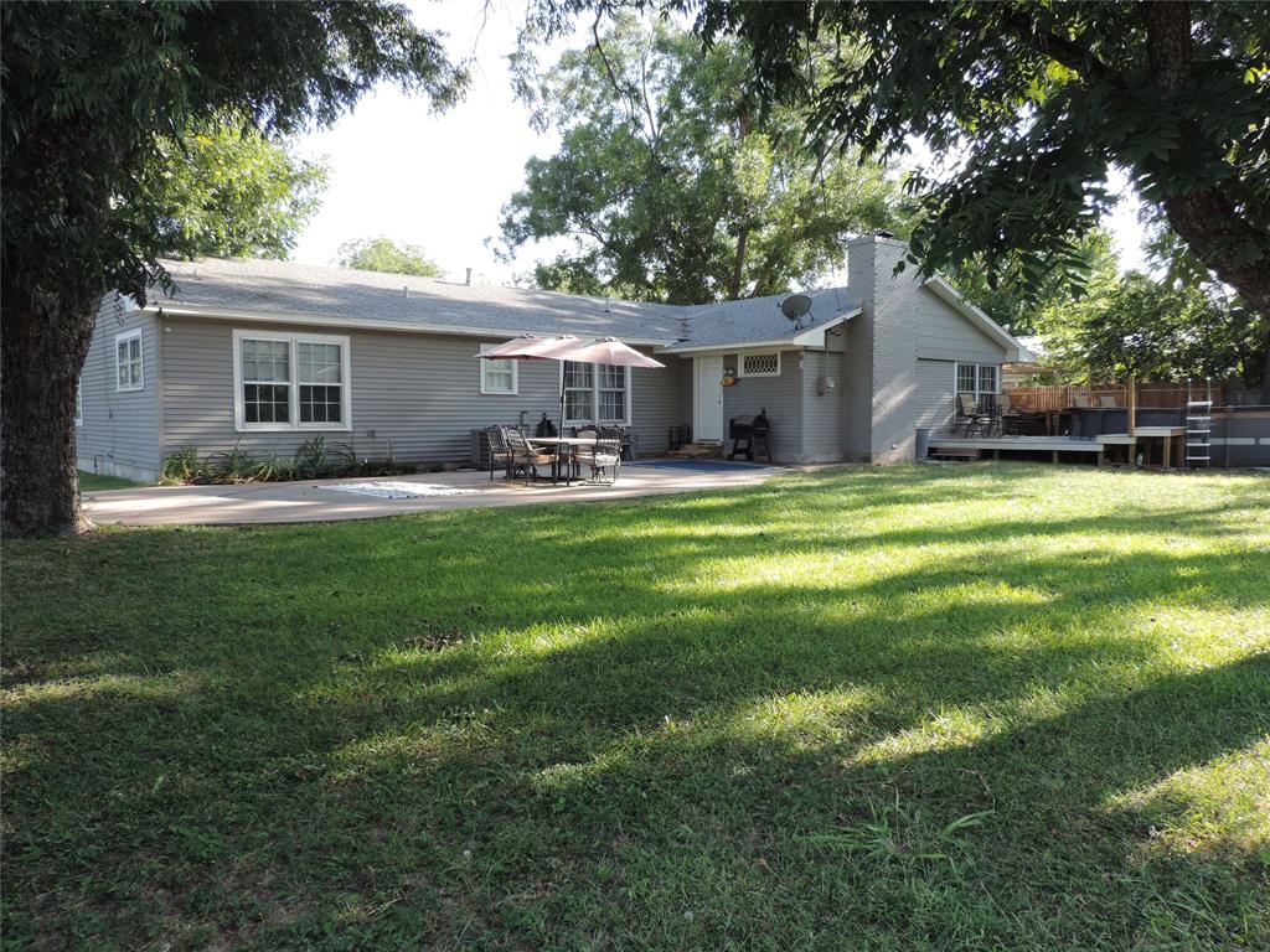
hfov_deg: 71.6
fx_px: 881
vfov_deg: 56.8
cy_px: 476
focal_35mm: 24
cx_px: 635
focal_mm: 4.3
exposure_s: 1/125
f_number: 3
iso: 80
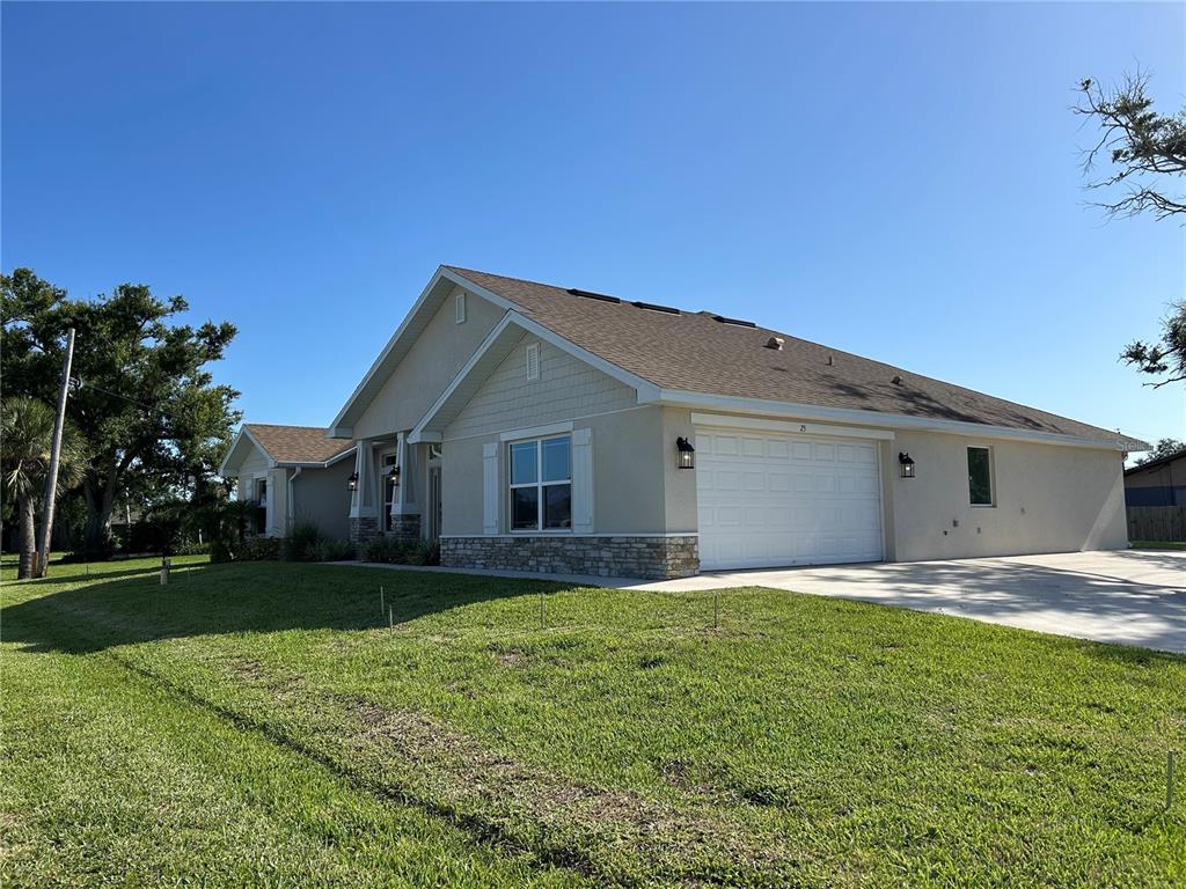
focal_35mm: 26
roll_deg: +0.7
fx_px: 891
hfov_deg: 67.3
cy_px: 444
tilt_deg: +4.1
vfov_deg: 53.1
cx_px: 593
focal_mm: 5.7
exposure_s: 1/5319
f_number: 1.5
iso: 50
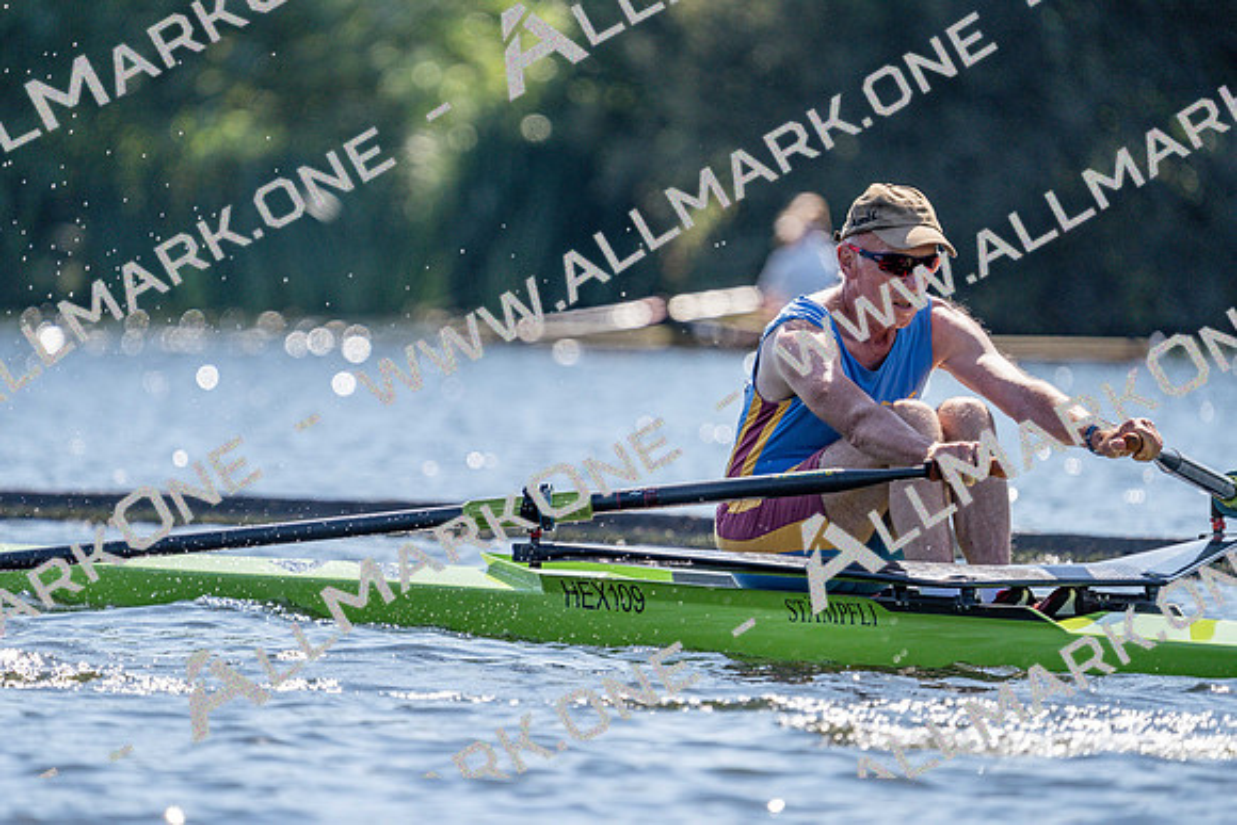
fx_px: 16943
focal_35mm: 493
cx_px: 618
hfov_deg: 4.2
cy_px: 412
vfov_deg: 2.8
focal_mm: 493
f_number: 6.3
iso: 320
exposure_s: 1/1600
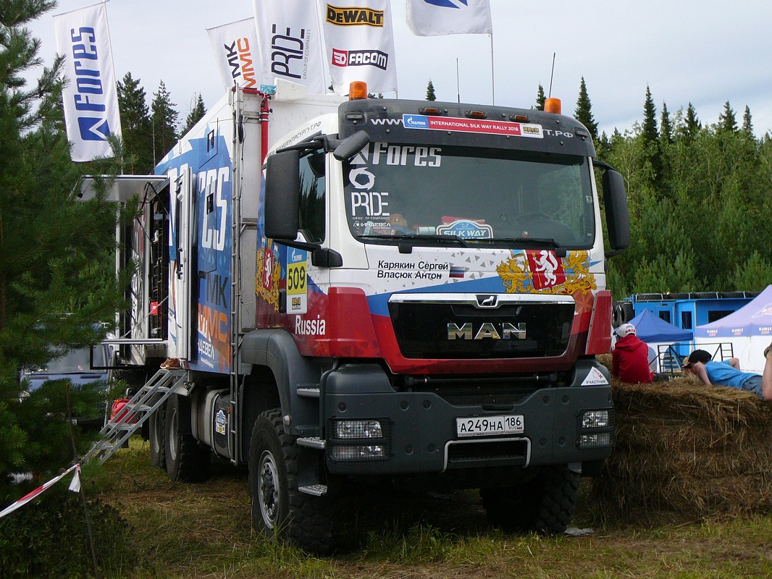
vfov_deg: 29.7
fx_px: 1093
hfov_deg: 38.9
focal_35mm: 49
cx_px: 386
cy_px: 290
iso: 100
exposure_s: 1/640
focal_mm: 7.3
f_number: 3.4
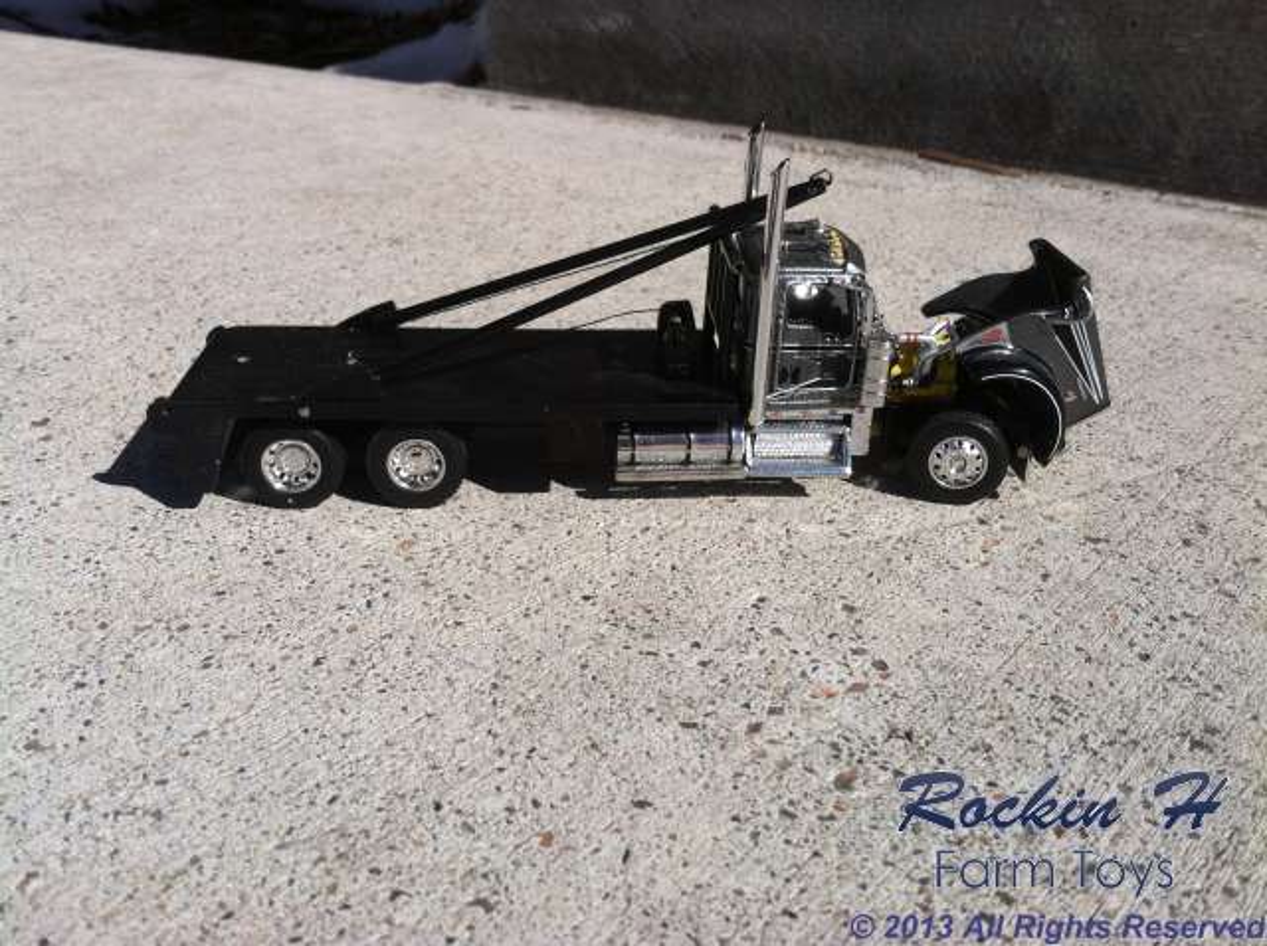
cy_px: 473
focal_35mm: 35
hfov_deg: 52.7
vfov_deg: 40.6
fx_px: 1279
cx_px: 634
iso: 80
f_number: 2.8
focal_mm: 3.85
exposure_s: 1/3000
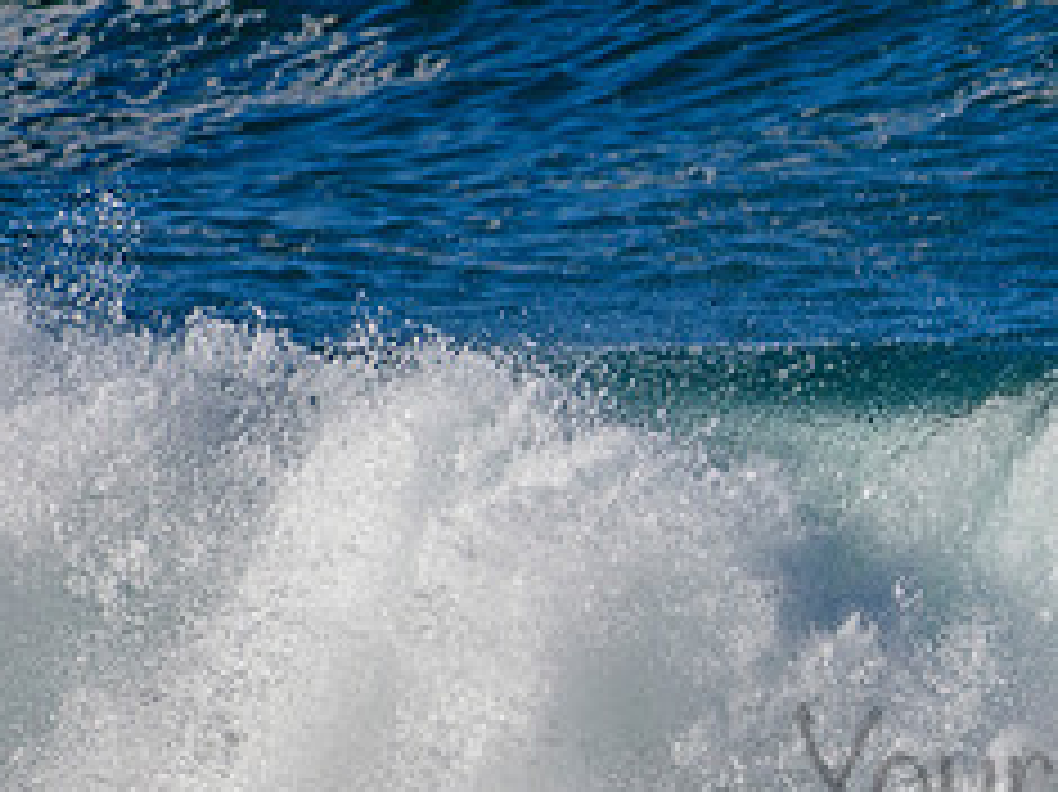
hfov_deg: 1.1
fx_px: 54376
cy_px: 736
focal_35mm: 1780
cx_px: 1261
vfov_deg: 0.8
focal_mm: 500
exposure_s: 1/2000
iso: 220
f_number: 5.6
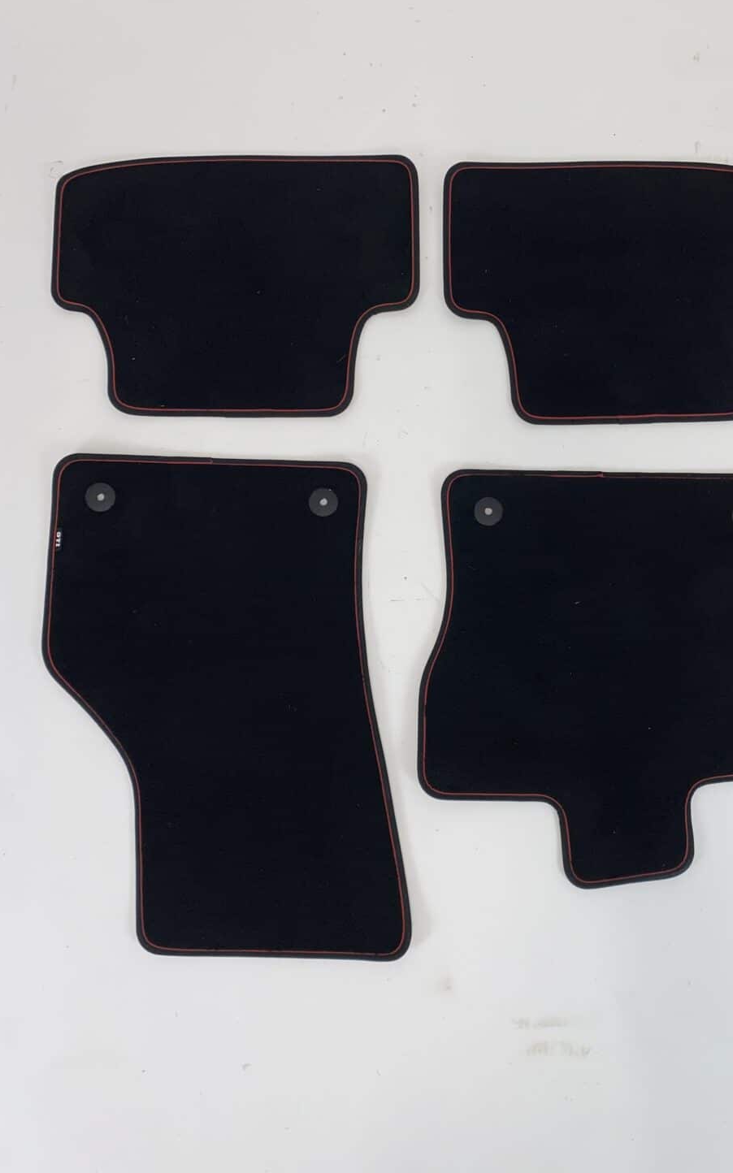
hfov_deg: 44.3
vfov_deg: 66.5
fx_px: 895
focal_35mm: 28
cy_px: 580
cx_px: 432
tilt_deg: -82.8
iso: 32
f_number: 1.8
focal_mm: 4.25
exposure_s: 1/119
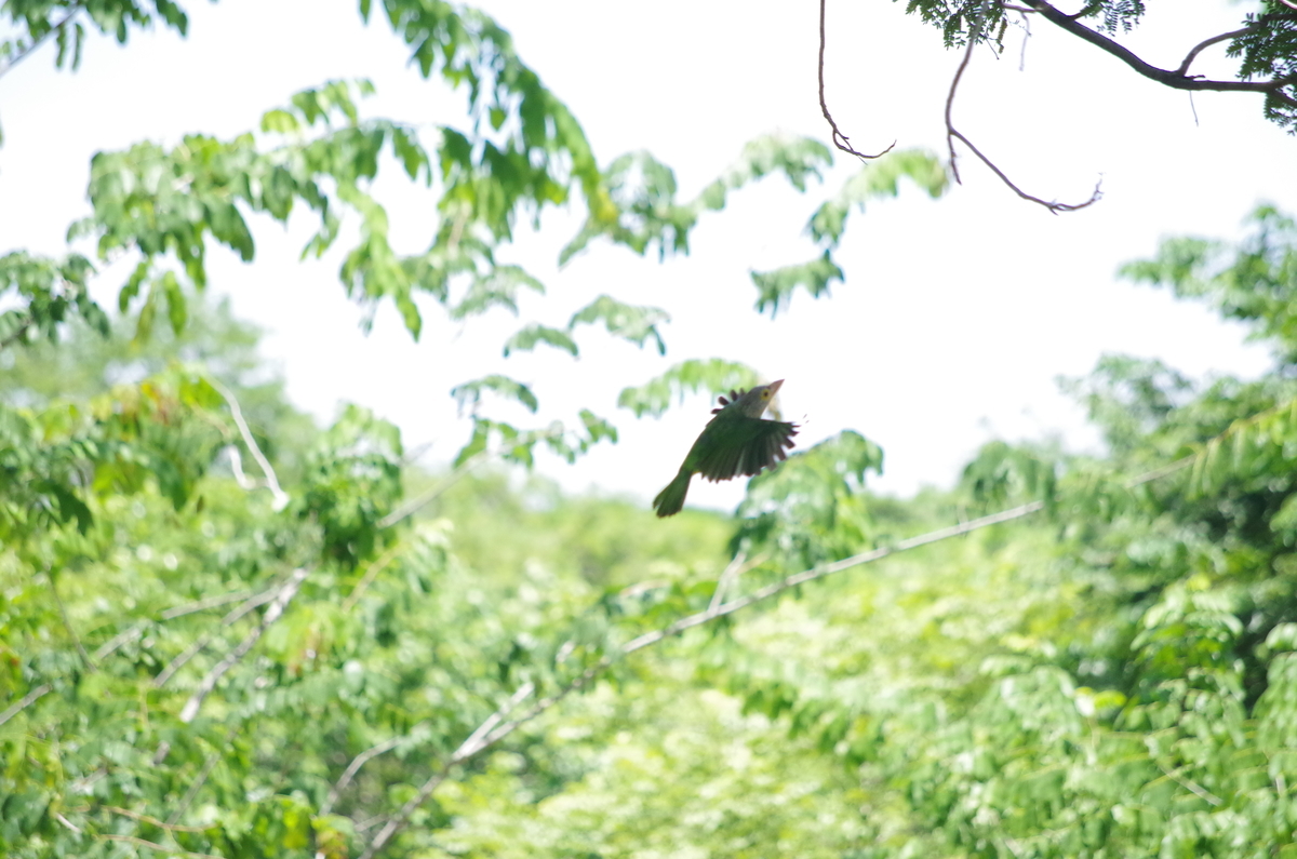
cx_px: 648
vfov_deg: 4.6
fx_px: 10787
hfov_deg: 6.9
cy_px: 430
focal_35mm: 300
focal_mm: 200
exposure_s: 1/1250
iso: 1600
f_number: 5.6
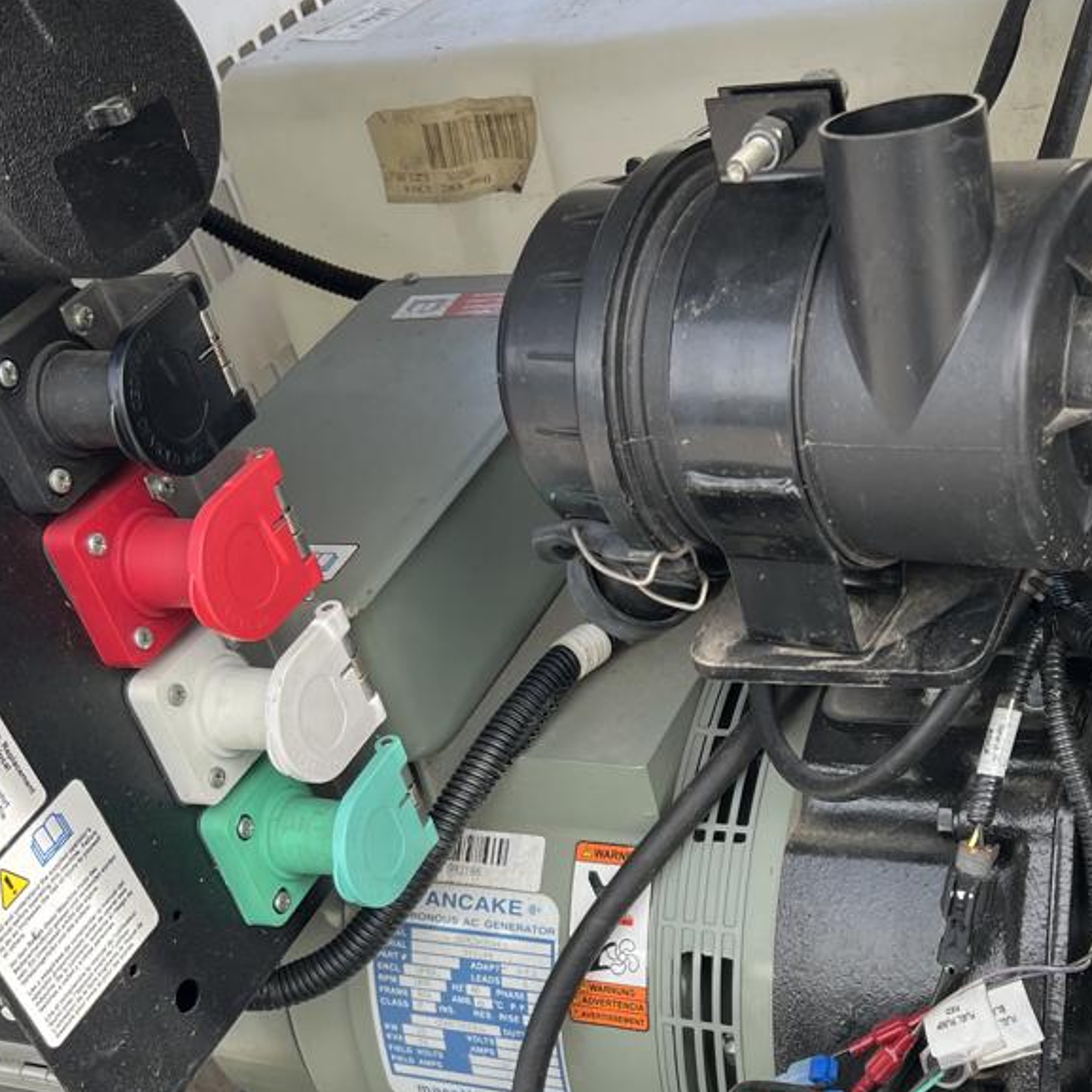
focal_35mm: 51
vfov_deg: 32.5
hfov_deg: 33.2
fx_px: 1820
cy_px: 869
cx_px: 679
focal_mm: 5.7
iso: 50
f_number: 1.5
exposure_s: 1/567
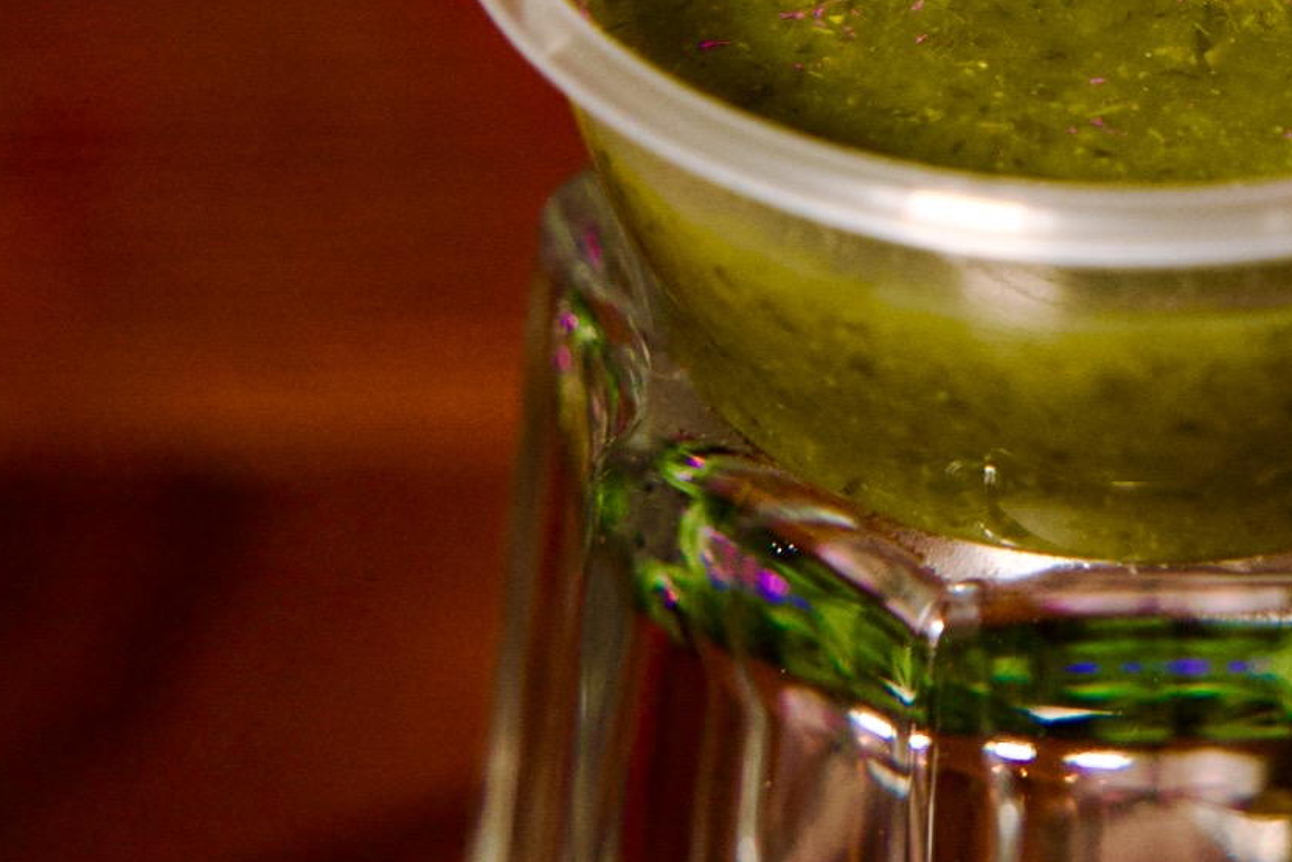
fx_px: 10265
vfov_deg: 4.8
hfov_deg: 7.2
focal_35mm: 286
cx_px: 1152
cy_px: -40
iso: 2000
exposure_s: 1/250
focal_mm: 124
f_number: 5
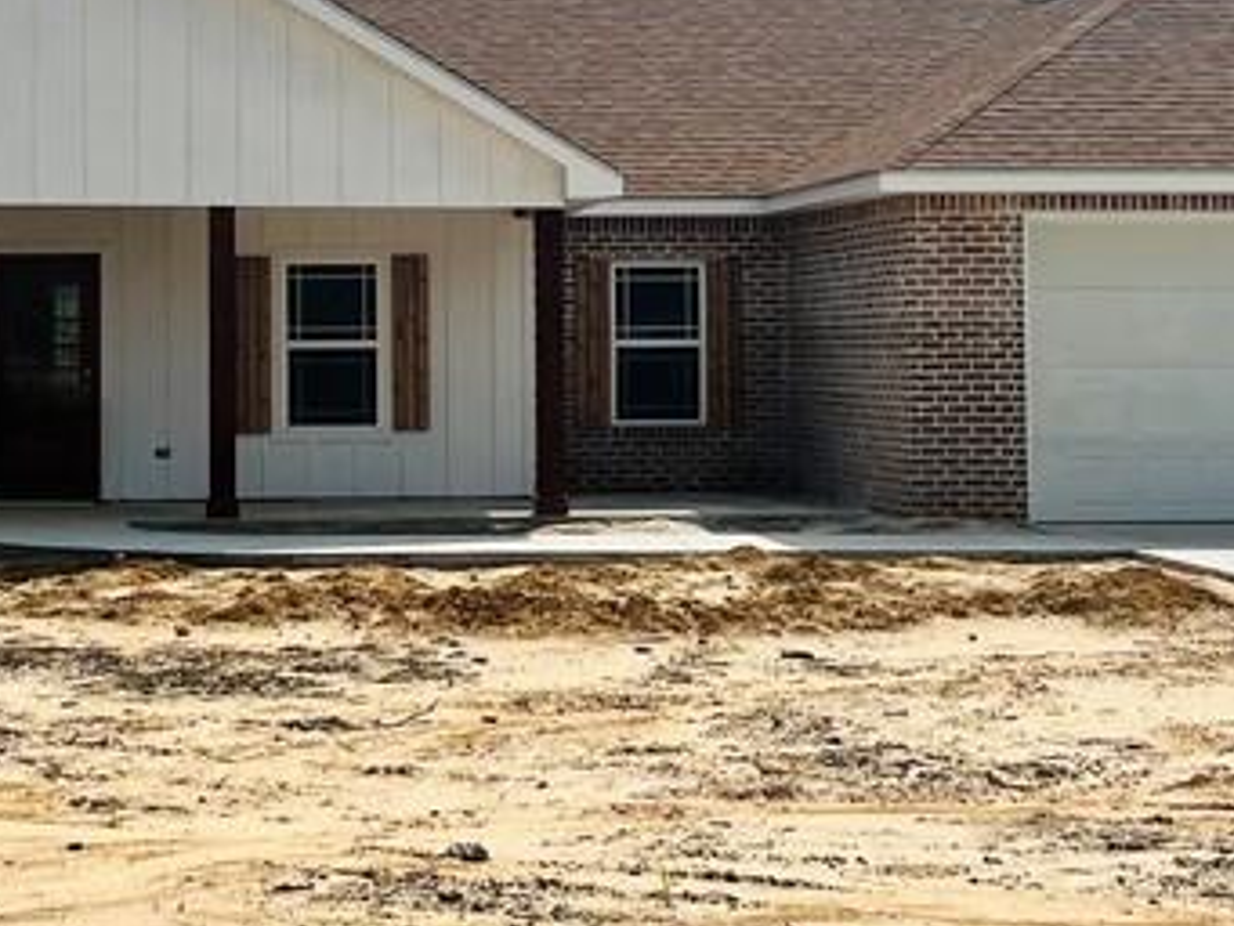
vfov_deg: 18.8
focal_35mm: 78
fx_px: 2782
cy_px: 253
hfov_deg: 24.9
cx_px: 438
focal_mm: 5.1
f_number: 1.6
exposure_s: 1/11905
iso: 50
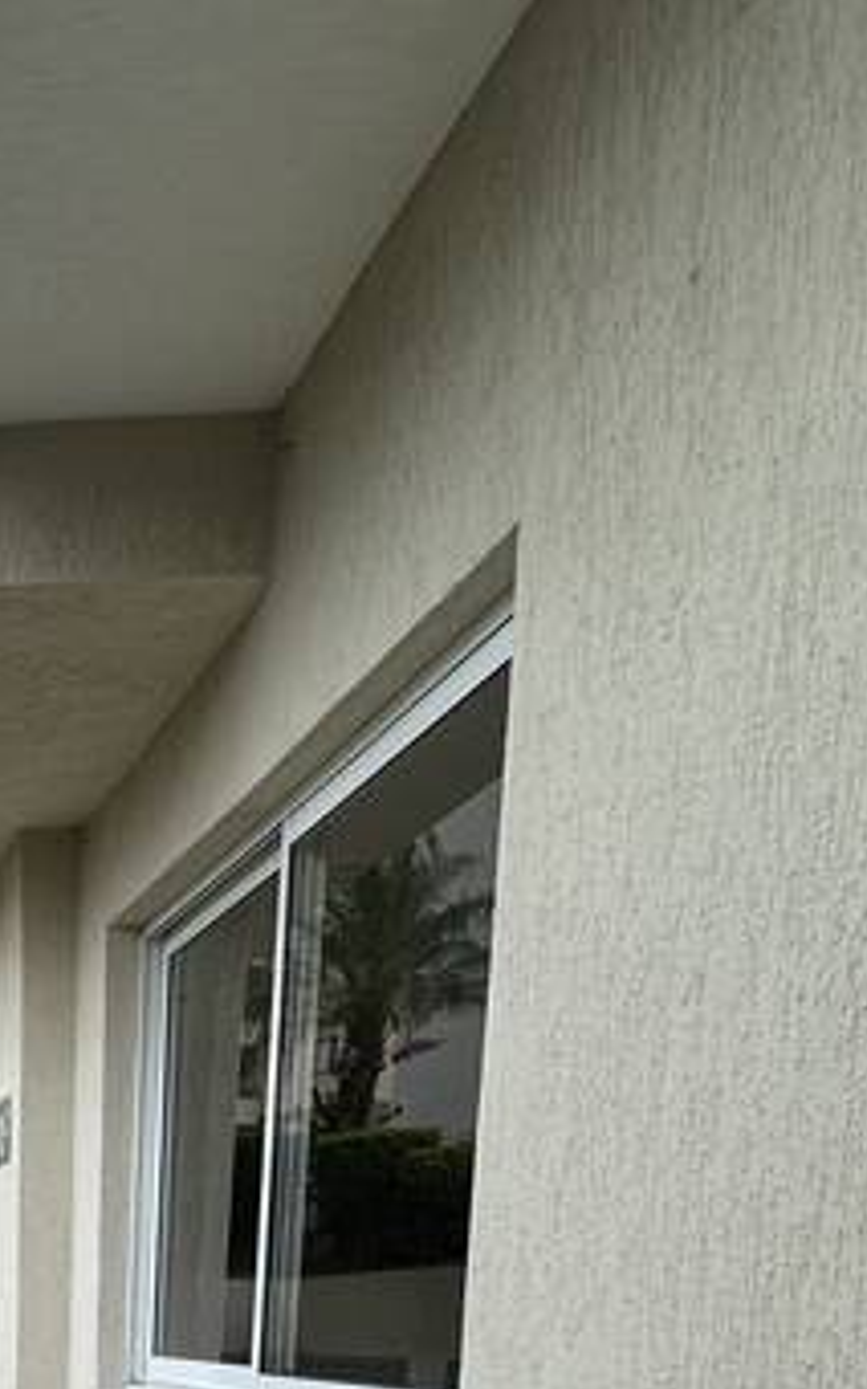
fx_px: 1778
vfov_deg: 33.2
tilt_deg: -12.0
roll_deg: +0.5
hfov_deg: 23.6
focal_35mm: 47
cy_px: 1739
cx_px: -313
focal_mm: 2.22
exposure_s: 1/1033
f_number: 2.2
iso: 40
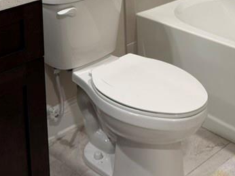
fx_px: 482
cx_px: 131
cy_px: -57
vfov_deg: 19.1
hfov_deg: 27.4
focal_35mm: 71
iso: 160
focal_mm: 6.76
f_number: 1.78
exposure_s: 1/60
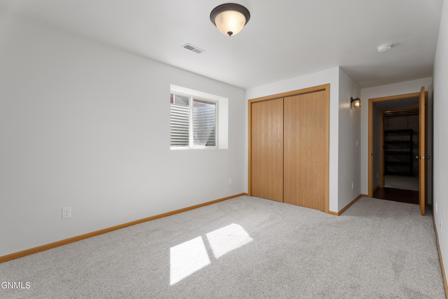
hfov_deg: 96.7
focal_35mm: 16
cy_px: 150
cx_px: 224
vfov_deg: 73.7
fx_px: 199
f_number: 9
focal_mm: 16
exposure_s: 1/8
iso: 500
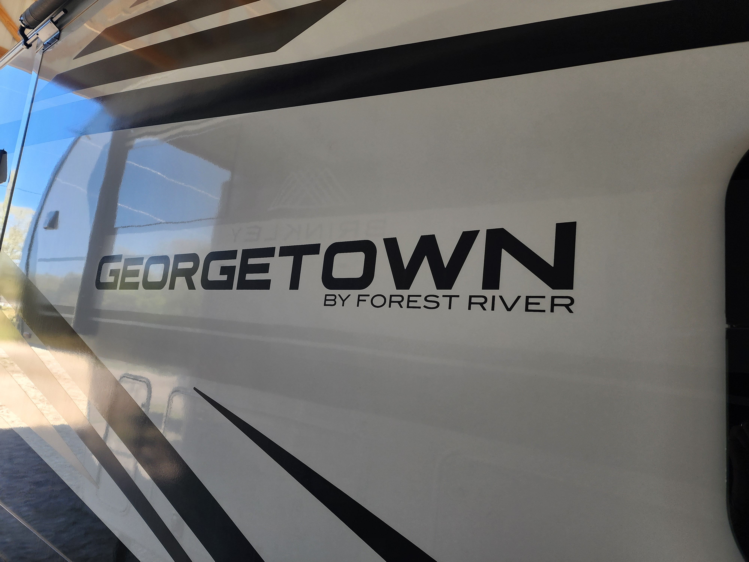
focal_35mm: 23
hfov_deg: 73.9
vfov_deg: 58.9
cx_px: 374
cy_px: 281
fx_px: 498
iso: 64
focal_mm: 6.4
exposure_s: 1/120
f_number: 1.8
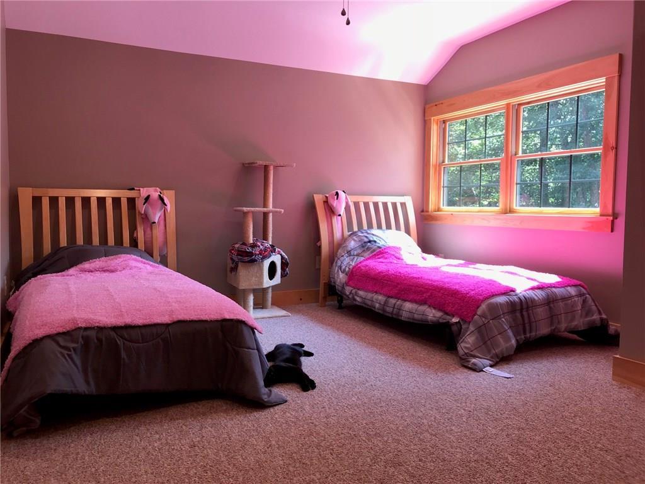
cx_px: 322
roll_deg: -1.0
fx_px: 522
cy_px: 242
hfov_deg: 63.4
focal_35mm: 28
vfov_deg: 49.7
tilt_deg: -4.2
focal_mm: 3.99
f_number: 1.8
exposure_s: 1/60
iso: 25
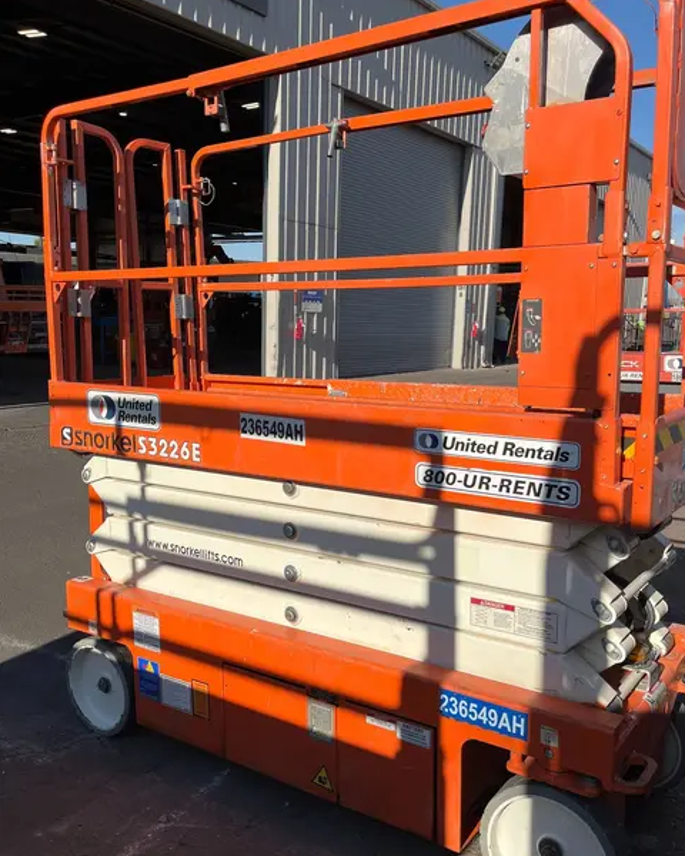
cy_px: 449
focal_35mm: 31
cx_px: 390
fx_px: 786
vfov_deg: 57.2
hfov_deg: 47.0
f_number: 1.6
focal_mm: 5.1
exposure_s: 1/4149
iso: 50
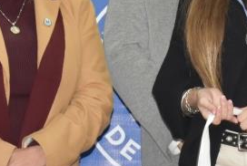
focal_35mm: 395
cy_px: -13
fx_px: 2713
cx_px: 250
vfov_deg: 3.5
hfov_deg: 5.2
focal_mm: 70
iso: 1600
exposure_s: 1/30
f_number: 8
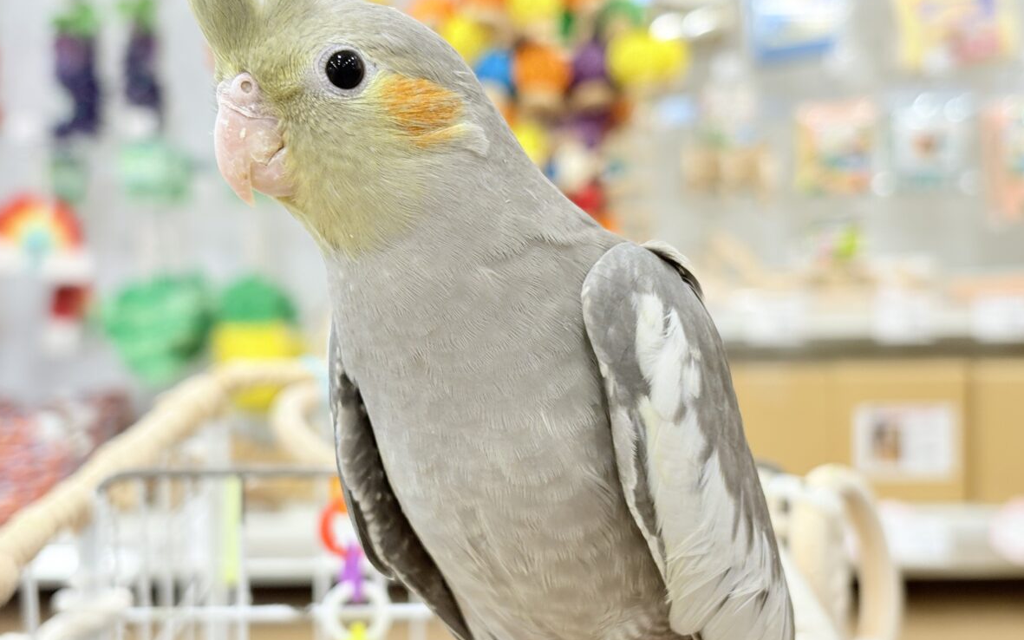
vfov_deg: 23.1
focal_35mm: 56
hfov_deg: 36.3
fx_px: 1563
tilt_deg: -4.6
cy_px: 298
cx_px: 506
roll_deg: +2.5
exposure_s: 1/50
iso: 64
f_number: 1.6
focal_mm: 5.96
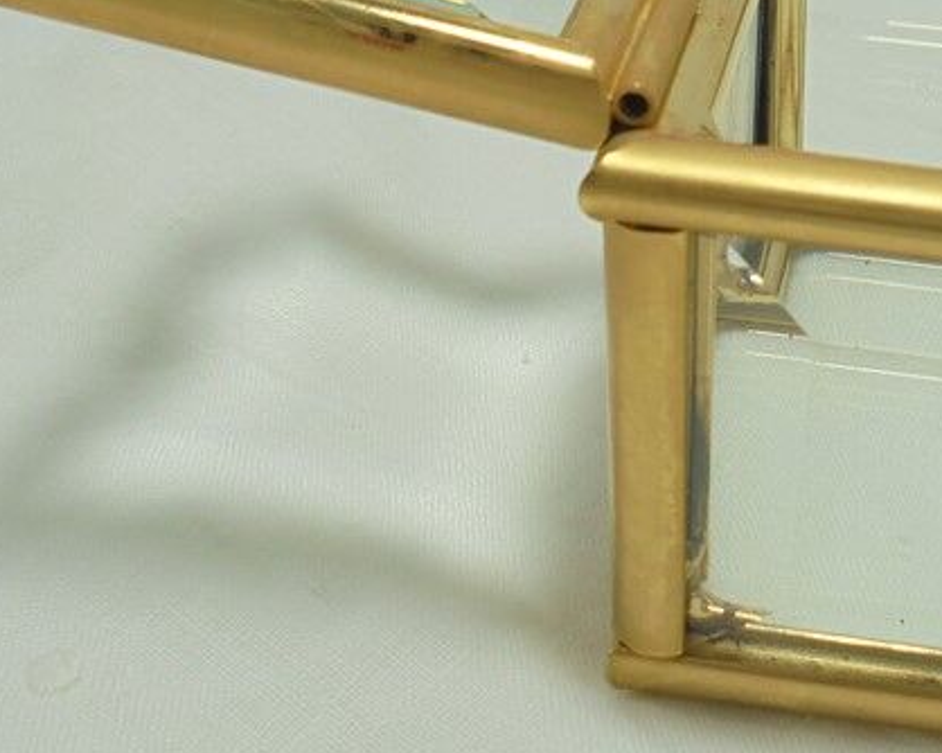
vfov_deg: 24.8
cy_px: 254
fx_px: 1700
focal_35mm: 61
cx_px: 746
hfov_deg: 30.3
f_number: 3.7
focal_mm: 5.3
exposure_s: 1/100
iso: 100
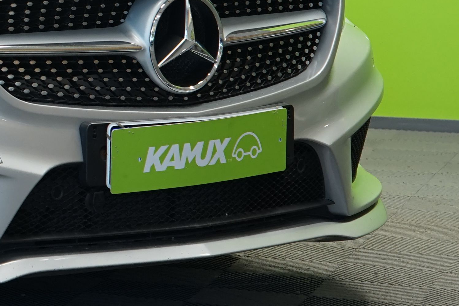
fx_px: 3480
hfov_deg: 7.3
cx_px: -415
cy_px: -51
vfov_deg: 5.0
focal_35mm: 273
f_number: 5.6
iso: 500
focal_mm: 68
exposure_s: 1/15
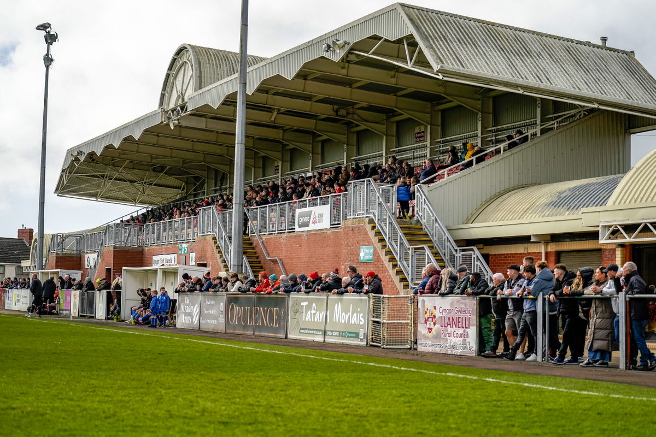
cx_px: 328
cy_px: 218
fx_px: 1330
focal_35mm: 73
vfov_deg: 18.7
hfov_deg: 27.7
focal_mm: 73
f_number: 2.8
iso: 200
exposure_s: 1/4000
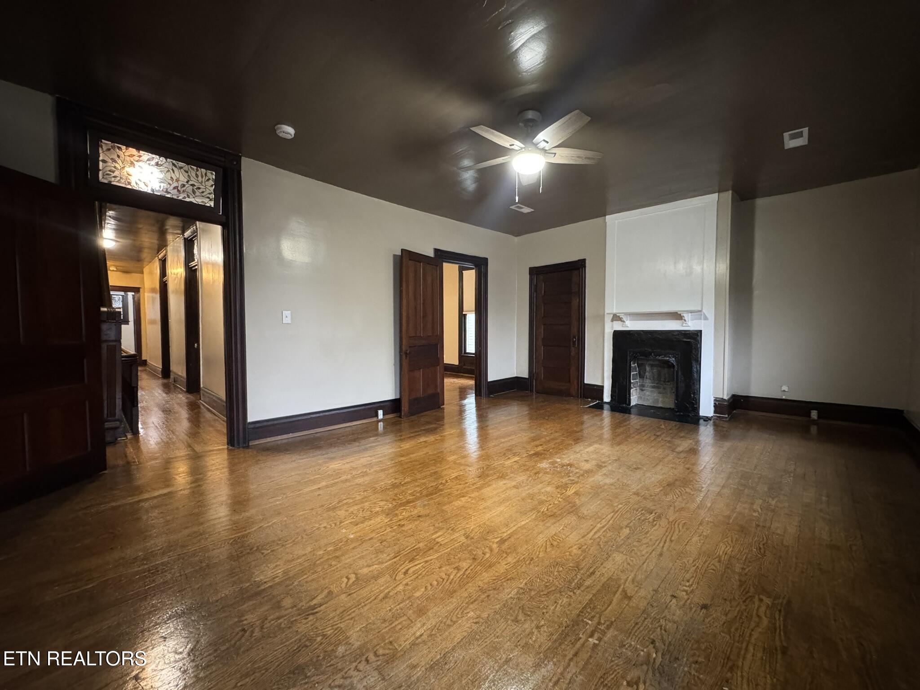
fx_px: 372
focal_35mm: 14
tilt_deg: -2.9
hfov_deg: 102.1
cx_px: 460
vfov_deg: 85.7
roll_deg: +0.4
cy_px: 345
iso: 1250
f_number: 2.2
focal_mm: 2.22
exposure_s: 1/40
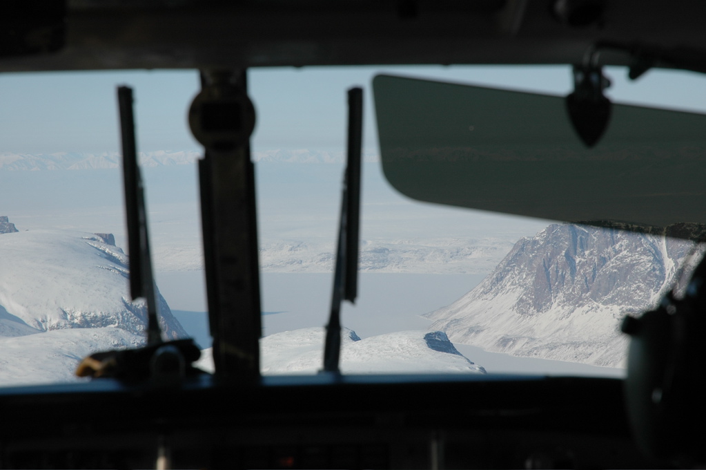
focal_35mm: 105
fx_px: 2057
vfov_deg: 13.0
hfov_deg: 19.5
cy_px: 235
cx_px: 353
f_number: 10
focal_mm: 70
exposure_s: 1/400
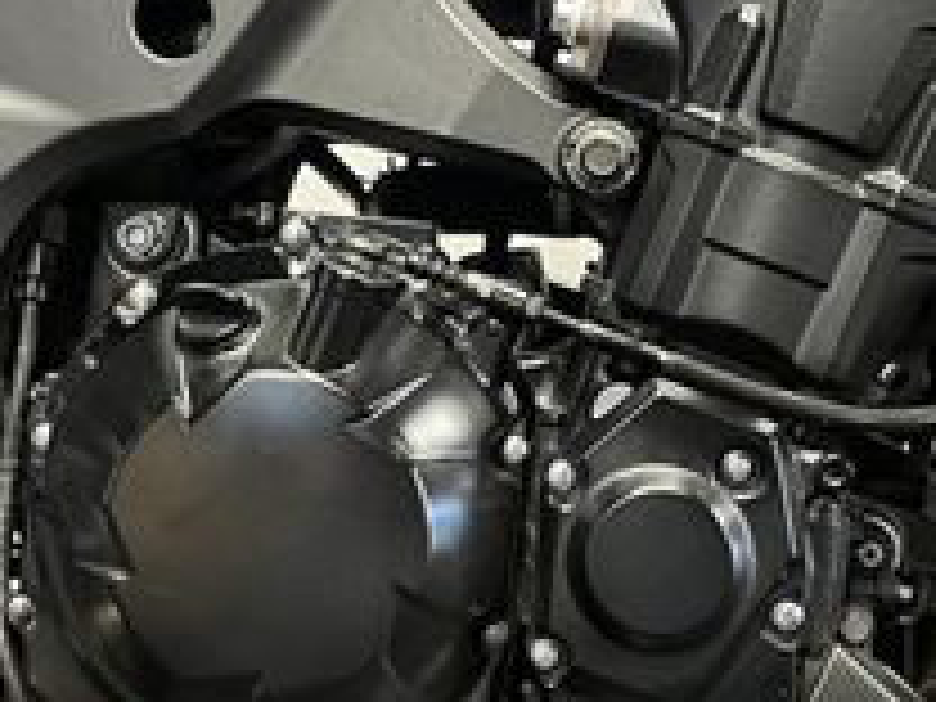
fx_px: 2163
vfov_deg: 18.4
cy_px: 238
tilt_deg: -10.4
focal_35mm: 80
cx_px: 432
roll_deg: -0.4
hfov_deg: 24.4
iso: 400
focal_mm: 5.1
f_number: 1.6
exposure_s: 1/33
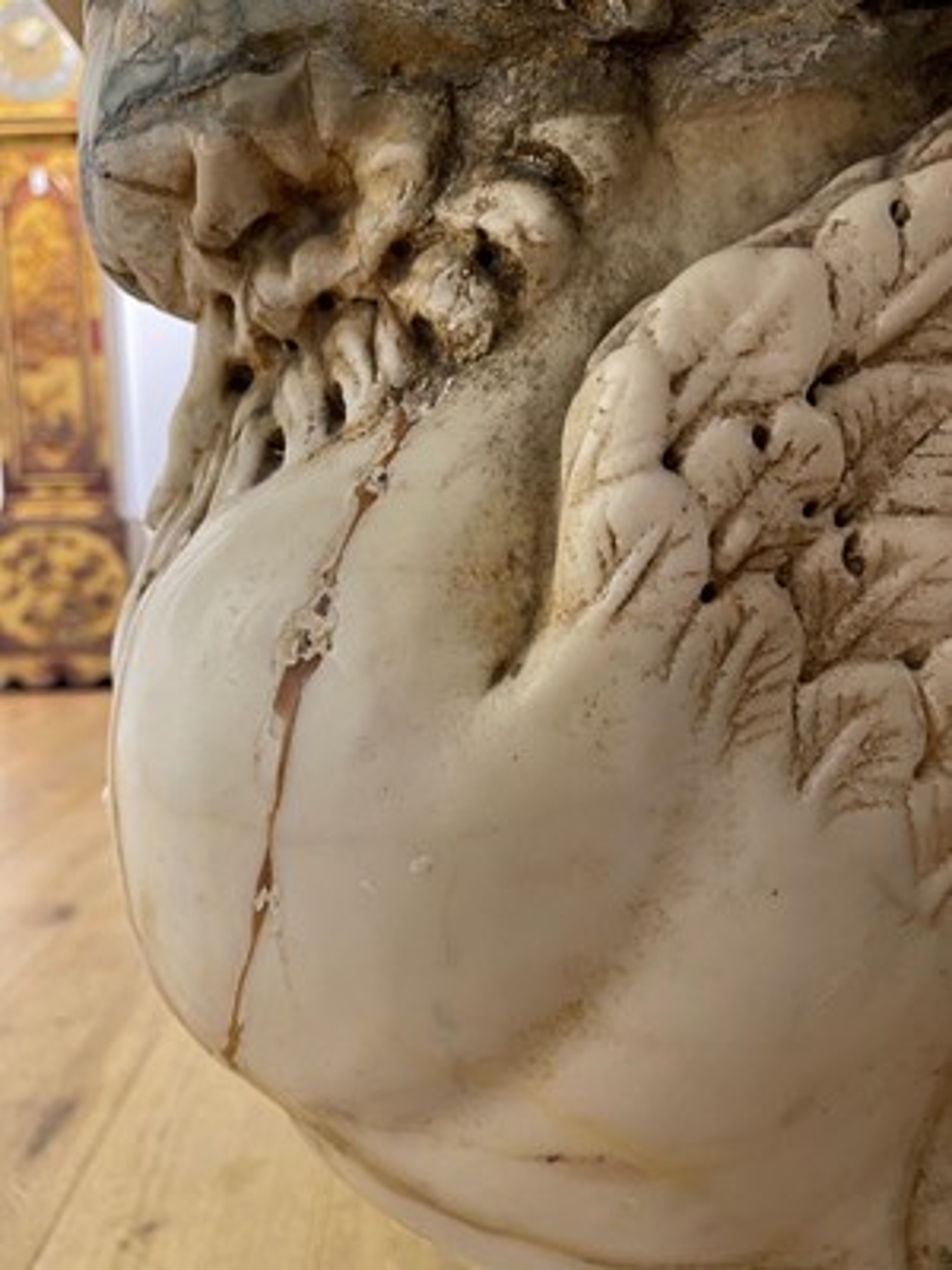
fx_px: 917
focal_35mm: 25
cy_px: 635
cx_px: 476
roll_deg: +1.9
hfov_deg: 54.9
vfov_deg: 69.4
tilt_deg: -6.7
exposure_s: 1/50
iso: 160
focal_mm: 5.1
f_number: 1.6
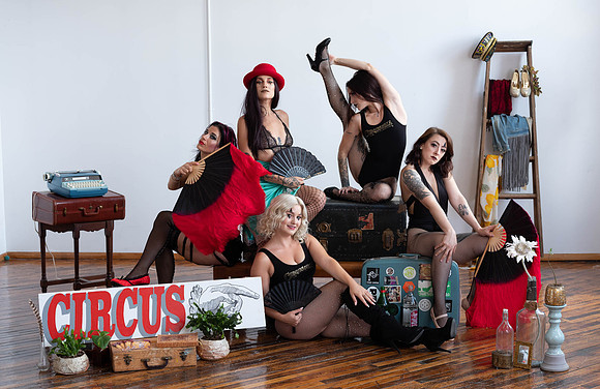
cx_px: 323
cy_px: 228
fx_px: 964
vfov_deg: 22.8
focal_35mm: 58
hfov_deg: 34.5
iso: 500
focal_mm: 63
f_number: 5.6
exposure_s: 1/40
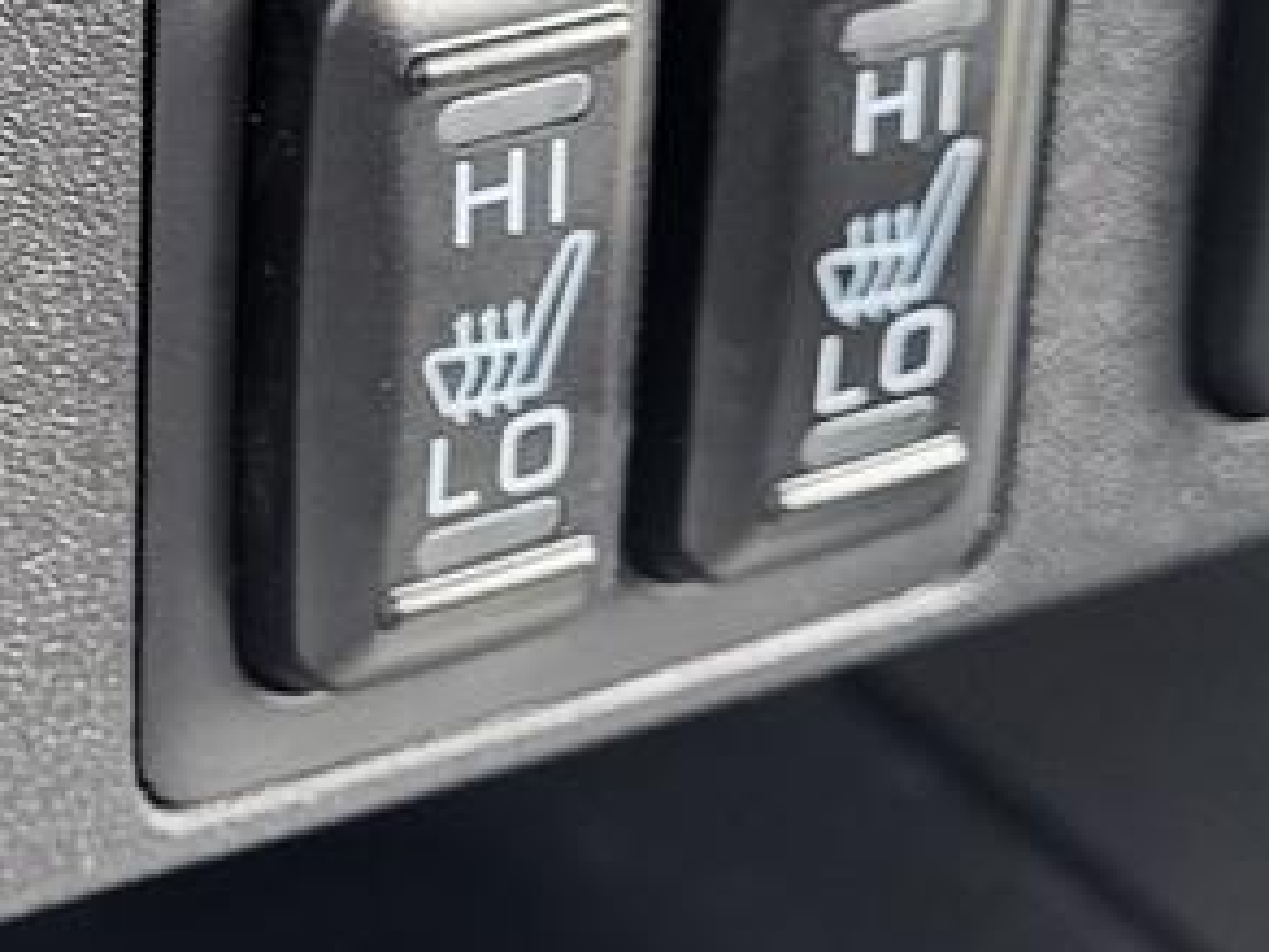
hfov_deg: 17.0
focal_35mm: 114
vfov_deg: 13.0
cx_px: 126
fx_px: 4179
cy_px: 235
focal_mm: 5.4
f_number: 1.8
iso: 500
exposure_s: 1/40
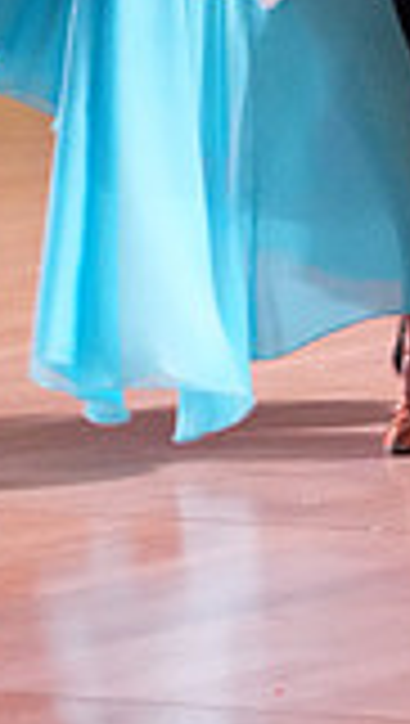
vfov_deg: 5.4
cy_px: -517
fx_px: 7626
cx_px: 119
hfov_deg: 3.1
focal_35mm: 396
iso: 6400
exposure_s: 1/160
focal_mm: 105
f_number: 6.3
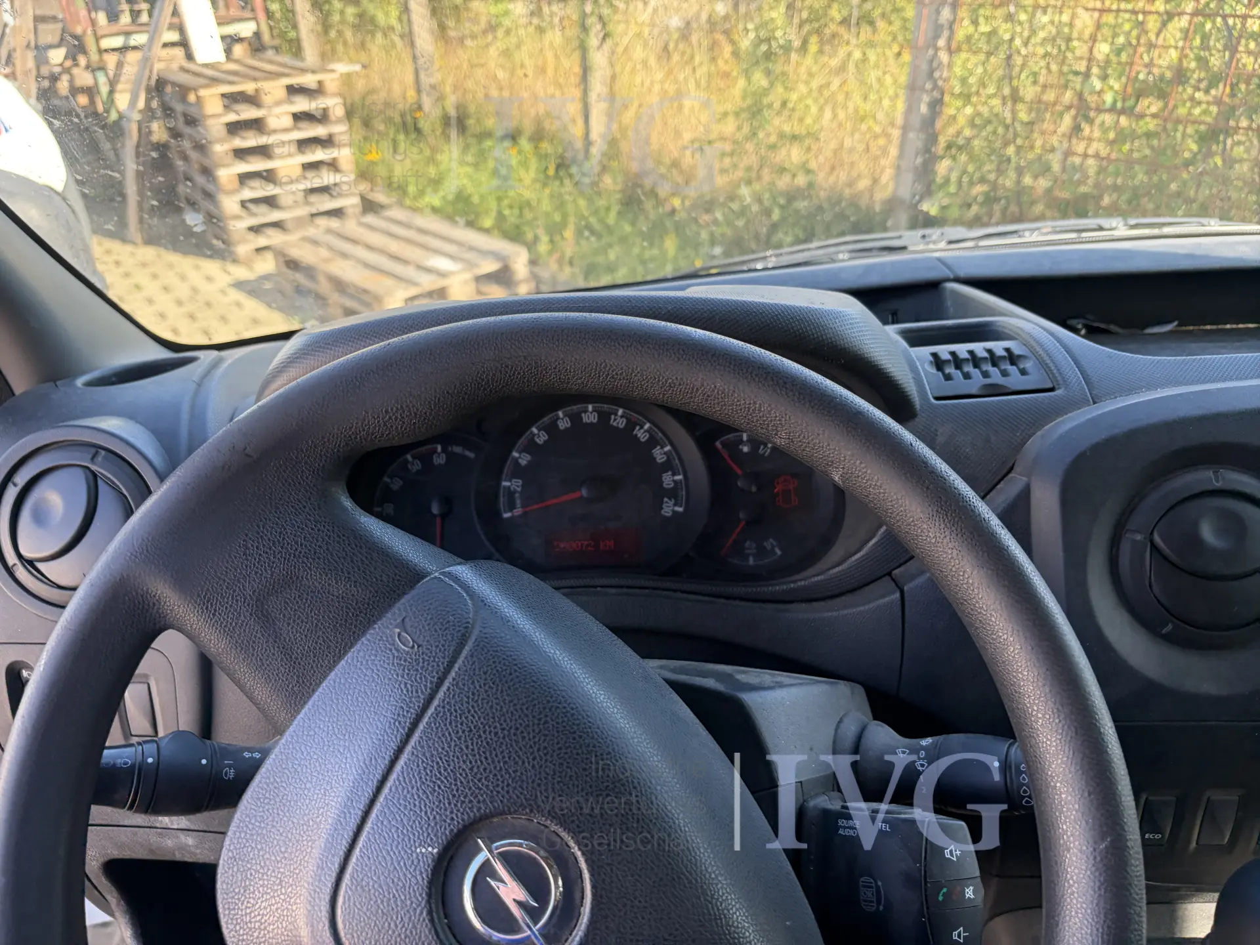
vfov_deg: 53.1
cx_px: 630
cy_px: 472
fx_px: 946
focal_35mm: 26
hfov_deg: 67.3
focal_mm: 5.96
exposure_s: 1/184
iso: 40
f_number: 1.6
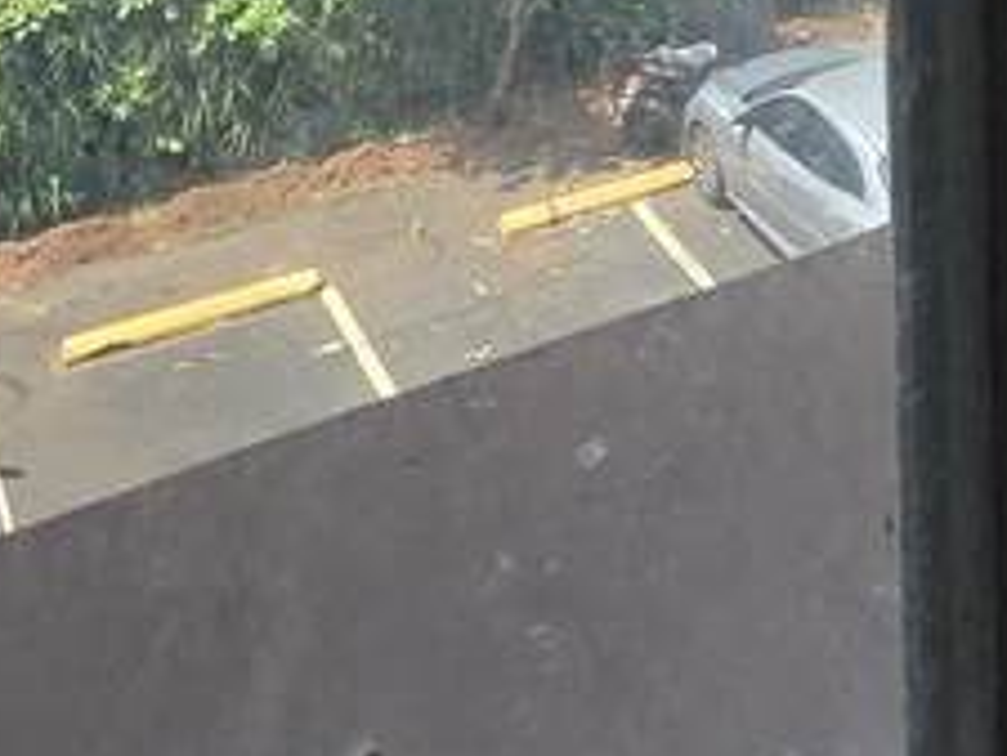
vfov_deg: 14.8
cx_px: 1217
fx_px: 2154
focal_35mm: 74
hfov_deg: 23.9
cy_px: -917
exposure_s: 1/887
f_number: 1.9
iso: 40
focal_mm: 2.2
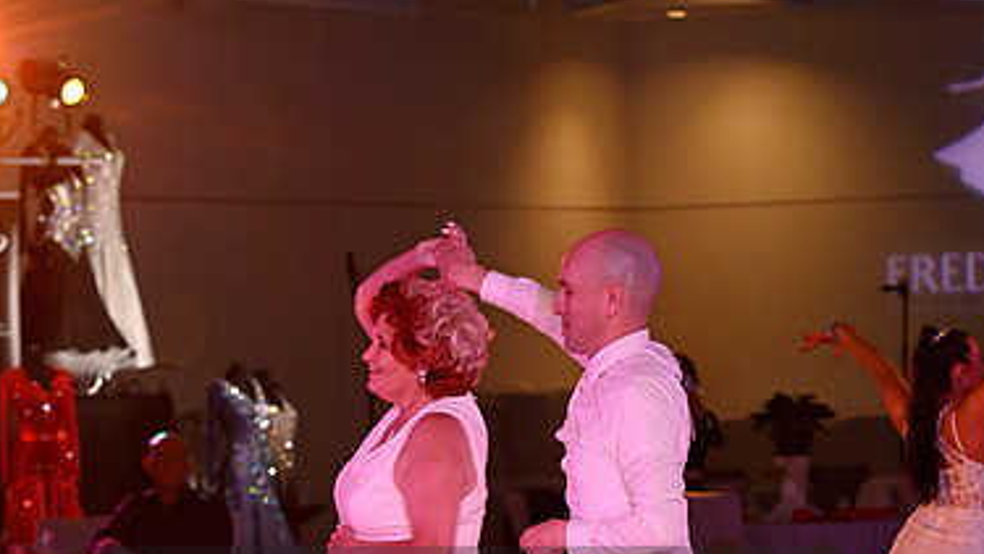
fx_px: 5714
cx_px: 482
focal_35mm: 219
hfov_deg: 9.8
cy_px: 635
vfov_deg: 5.5
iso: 2000
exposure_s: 1/200
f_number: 5
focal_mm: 135
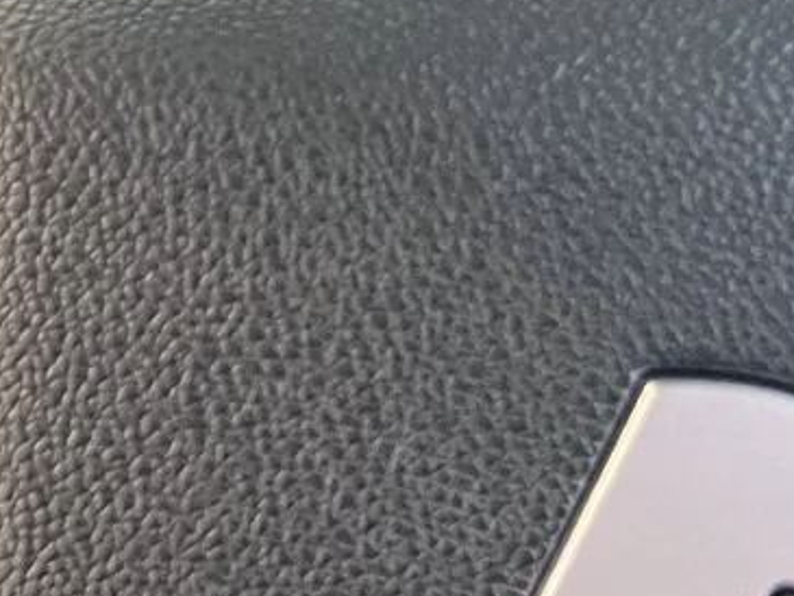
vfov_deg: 13.0
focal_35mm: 114
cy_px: 298
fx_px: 2616
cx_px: -816
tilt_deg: -21.8
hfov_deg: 14.3
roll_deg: +1.4
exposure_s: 1/33
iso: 400
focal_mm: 5.7
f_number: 1.5
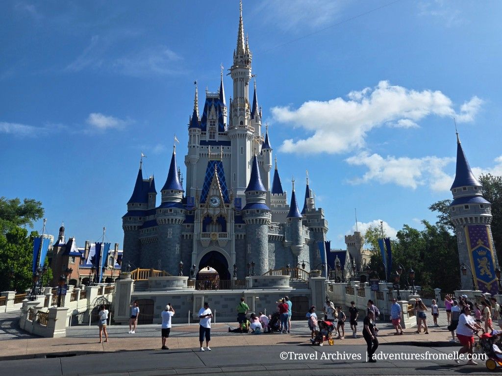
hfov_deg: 74.0
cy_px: 188
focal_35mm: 23
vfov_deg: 58.8
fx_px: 333
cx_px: 251
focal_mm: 5.4
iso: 25
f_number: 1.8
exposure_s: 1/5000
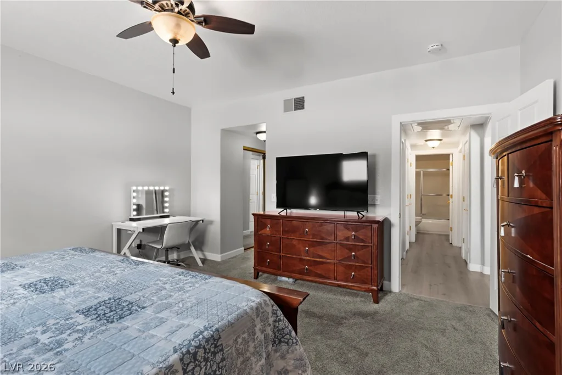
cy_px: 188
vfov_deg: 70.5
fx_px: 265
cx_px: 281
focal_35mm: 17
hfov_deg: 93.3
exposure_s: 1/3
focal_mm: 17
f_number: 8
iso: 400
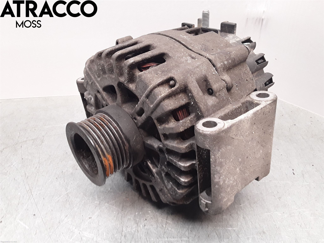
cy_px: 122
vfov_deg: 49.7
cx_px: 162
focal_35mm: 28
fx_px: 262
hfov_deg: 63.4
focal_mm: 2.91
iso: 80
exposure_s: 1/50
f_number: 1.9
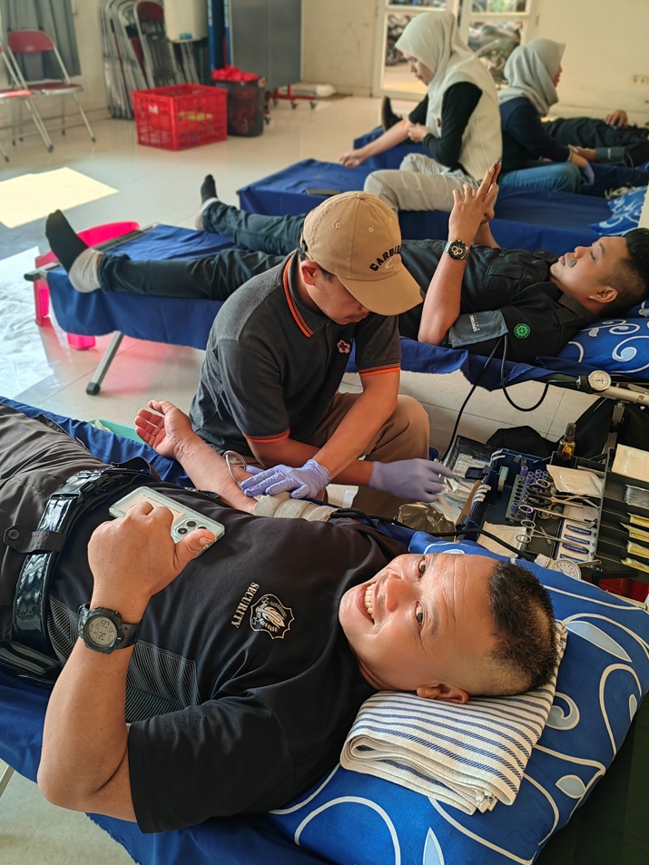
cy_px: 408
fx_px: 725
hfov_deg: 48.2
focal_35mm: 29
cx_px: 313
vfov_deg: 61.6
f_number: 1.8
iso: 64
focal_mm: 5.54
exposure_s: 1/100
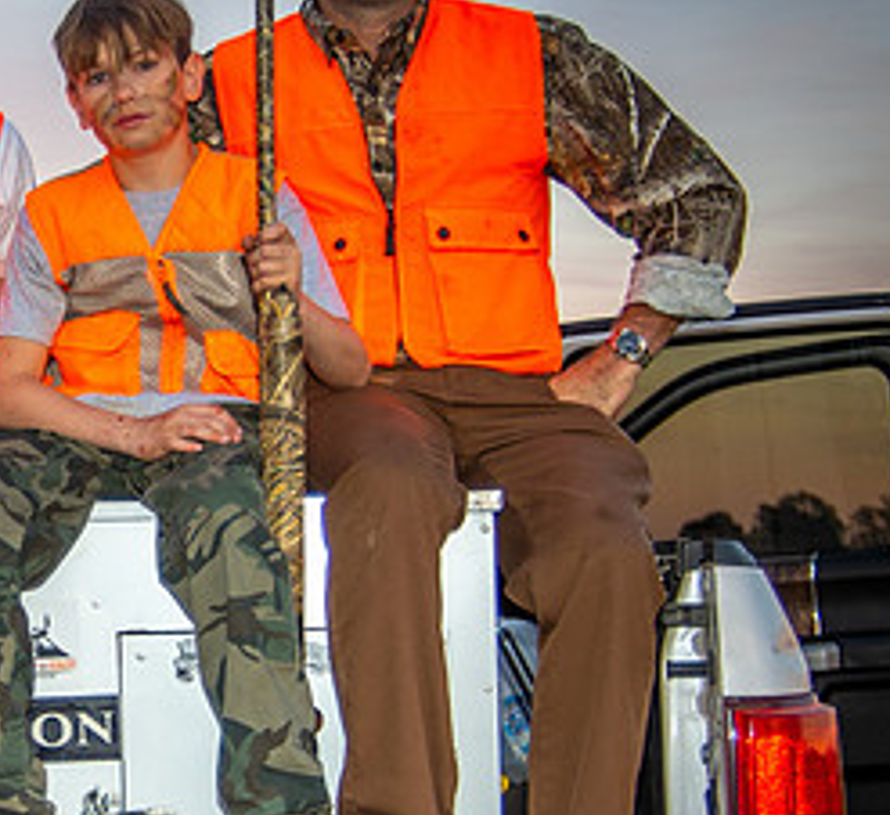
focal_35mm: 97
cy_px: 539
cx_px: 20
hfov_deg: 18.3
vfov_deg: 17.1
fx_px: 2704
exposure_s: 1/60
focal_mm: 30
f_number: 3.8
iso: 160
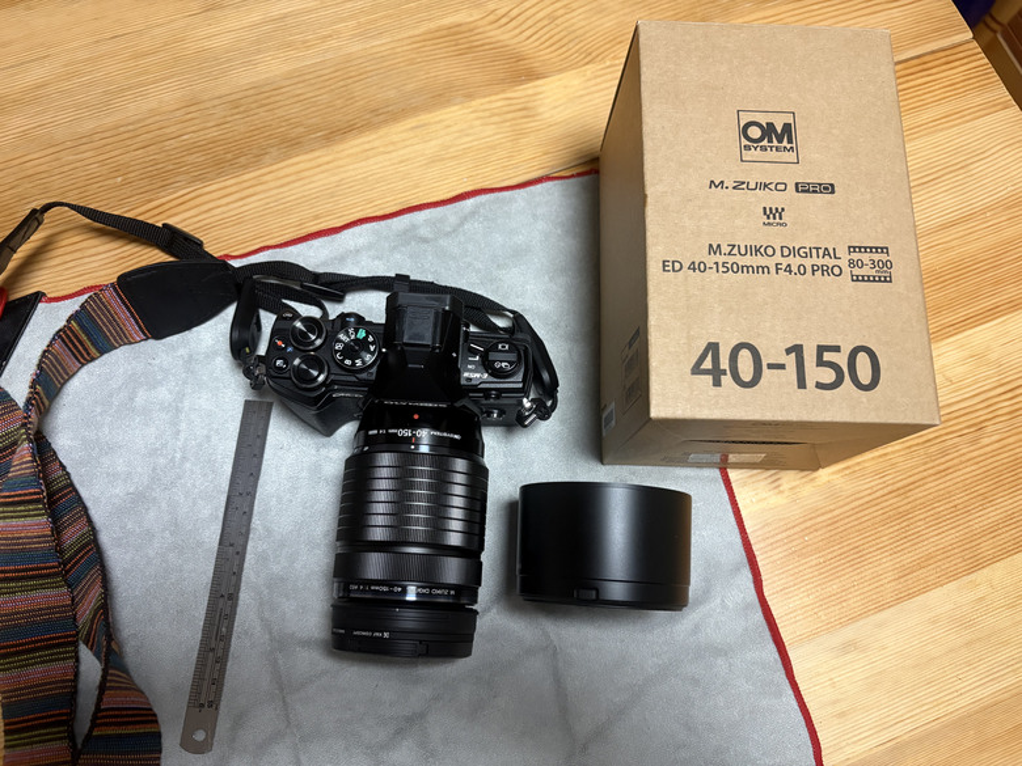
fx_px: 768
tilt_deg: -74.4
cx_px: 511
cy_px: 383
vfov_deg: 53.1
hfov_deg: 67.3
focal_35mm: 26
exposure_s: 1/50
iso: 400
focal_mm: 5.96
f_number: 1.6
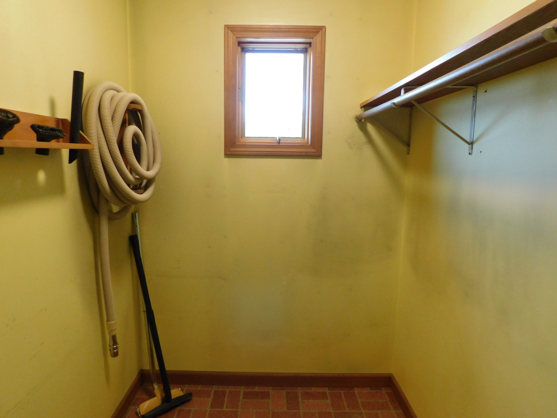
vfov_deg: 56.8
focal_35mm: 24
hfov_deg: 71.6
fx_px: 386
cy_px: 216
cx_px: 268
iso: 220
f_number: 3
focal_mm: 4
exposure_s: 1/30
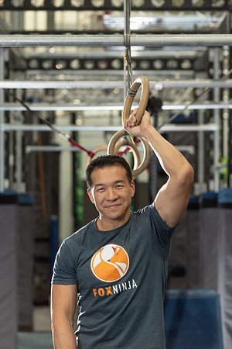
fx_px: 1740
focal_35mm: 180
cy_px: 174
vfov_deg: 11.4
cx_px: 116
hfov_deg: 7.6
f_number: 5
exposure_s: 1/50
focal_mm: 180
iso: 500
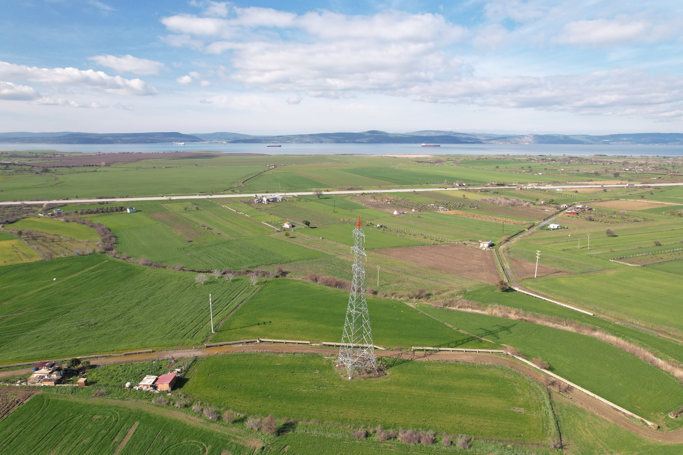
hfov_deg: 78.6
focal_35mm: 22
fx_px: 417
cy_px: 228
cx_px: 342
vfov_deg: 57.2
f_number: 2.8
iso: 200
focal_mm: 8.38
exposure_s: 1/160
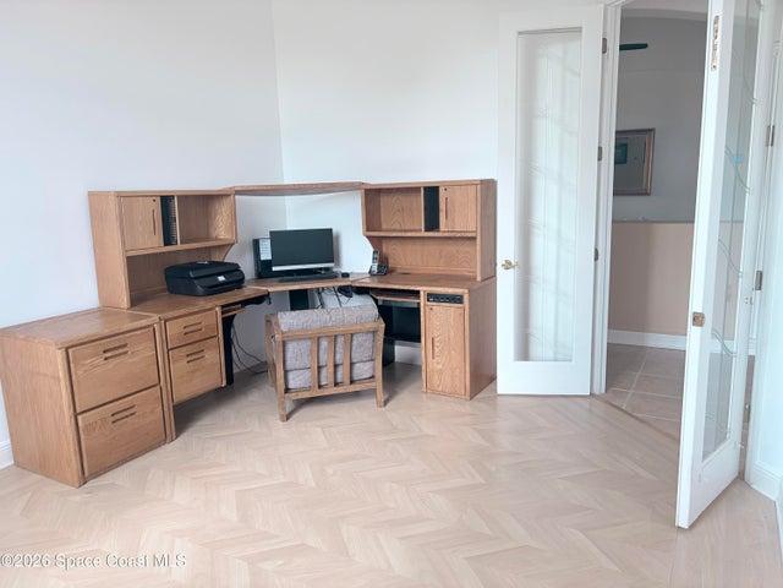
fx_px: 588
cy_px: 294
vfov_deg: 53.1
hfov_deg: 67.3
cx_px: 392
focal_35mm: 26
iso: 125
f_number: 1.6
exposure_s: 1/95
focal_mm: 5.96
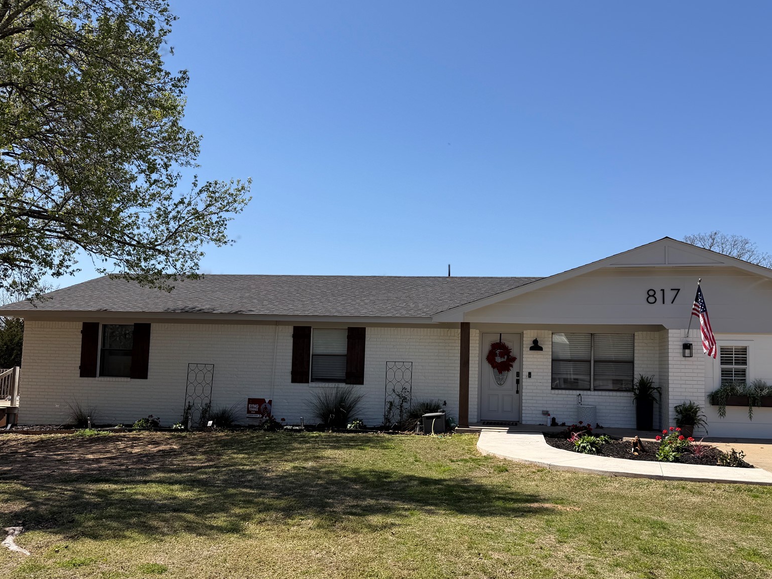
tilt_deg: +3.5
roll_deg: -1.6
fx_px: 669
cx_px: 446
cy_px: 322
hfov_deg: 59.7
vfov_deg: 46.7
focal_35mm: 30
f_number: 1.78
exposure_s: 1/4673
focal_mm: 6.76
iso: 80
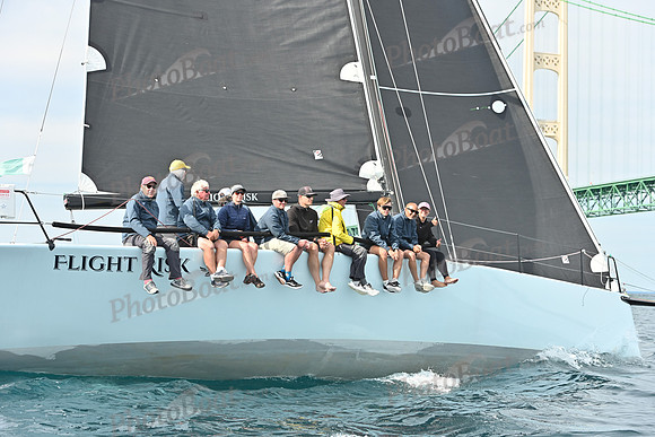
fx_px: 1274
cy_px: 218
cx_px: 328
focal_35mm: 70
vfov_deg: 19.5
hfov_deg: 28.8
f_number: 5.6
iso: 320
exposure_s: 1/1000
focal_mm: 70
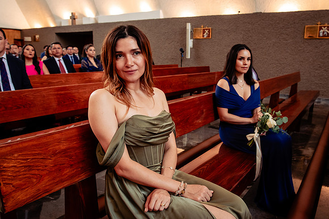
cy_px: 100
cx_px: 184
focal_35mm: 27
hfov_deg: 66.6
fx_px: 249
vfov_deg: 47.5
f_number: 4.5
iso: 1600
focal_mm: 24
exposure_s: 1/125
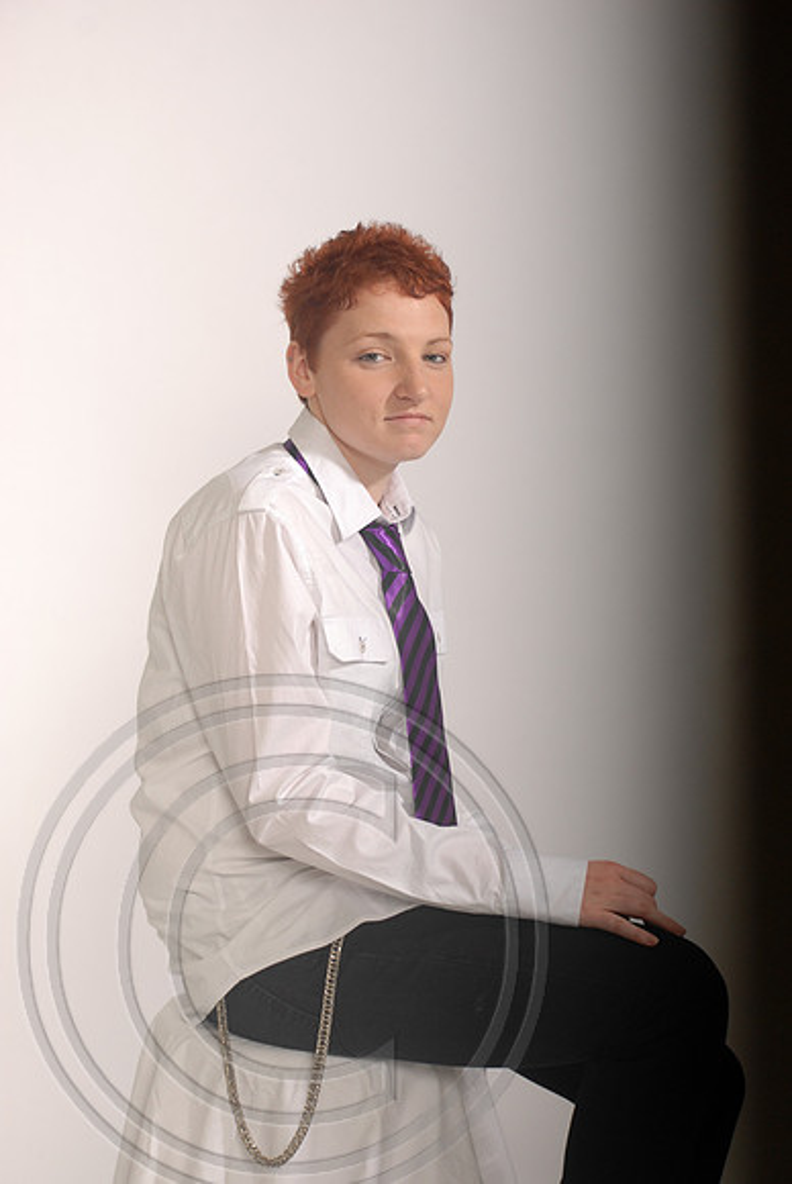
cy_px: 592
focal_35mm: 78
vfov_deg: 26.0
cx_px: 396
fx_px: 2568
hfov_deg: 17.5
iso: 200
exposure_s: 1/250
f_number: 5.6
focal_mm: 52
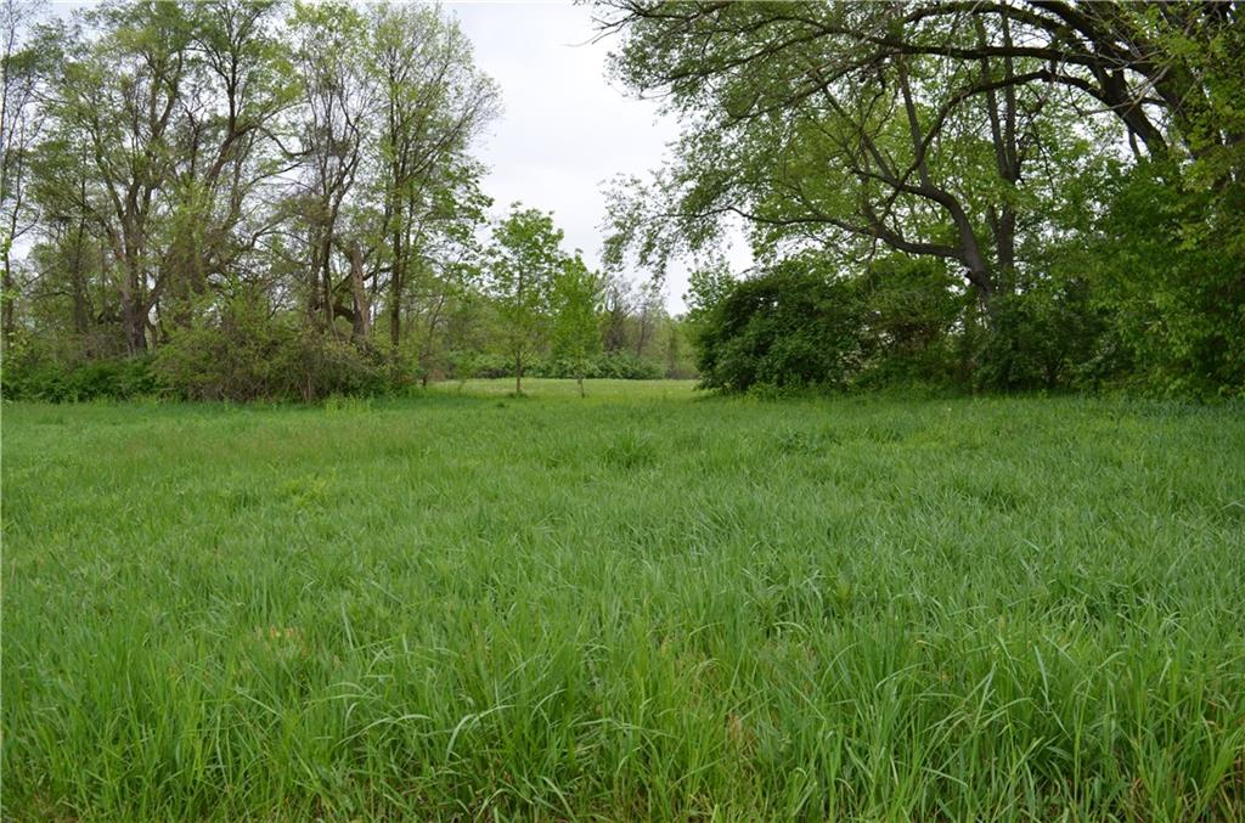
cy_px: 412
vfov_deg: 47.7
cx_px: 622
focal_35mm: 27
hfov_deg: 67.5
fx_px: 931
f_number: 6.3
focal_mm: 18
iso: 200
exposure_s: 1/160
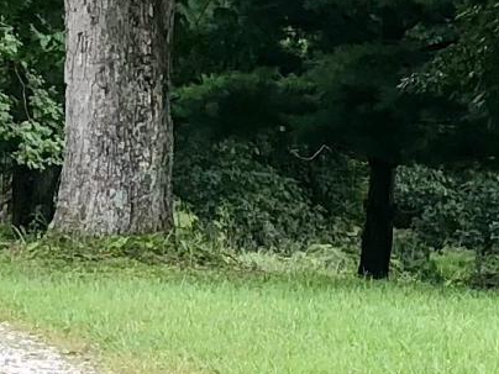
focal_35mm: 208
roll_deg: -0.5
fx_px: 2998
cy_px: 178
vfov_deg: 7.1
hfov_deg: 9.5
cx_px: 224
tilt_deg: -2.6
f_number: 1.8
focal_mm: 3.99
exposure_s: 1/284
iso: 20
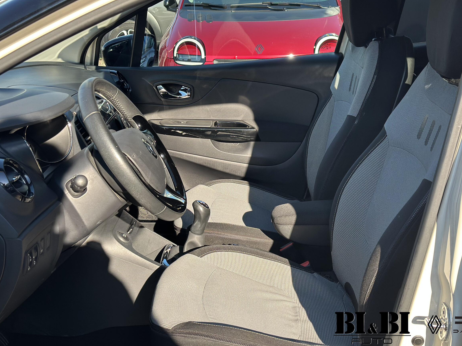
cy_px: 161
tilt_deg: -16.4
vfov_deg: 27.5
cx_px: 238
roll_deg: -0.4
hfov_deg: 36.2
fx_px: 707
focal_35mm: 53
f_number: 1.78
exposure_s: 1/980
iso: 100
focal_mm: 6.86
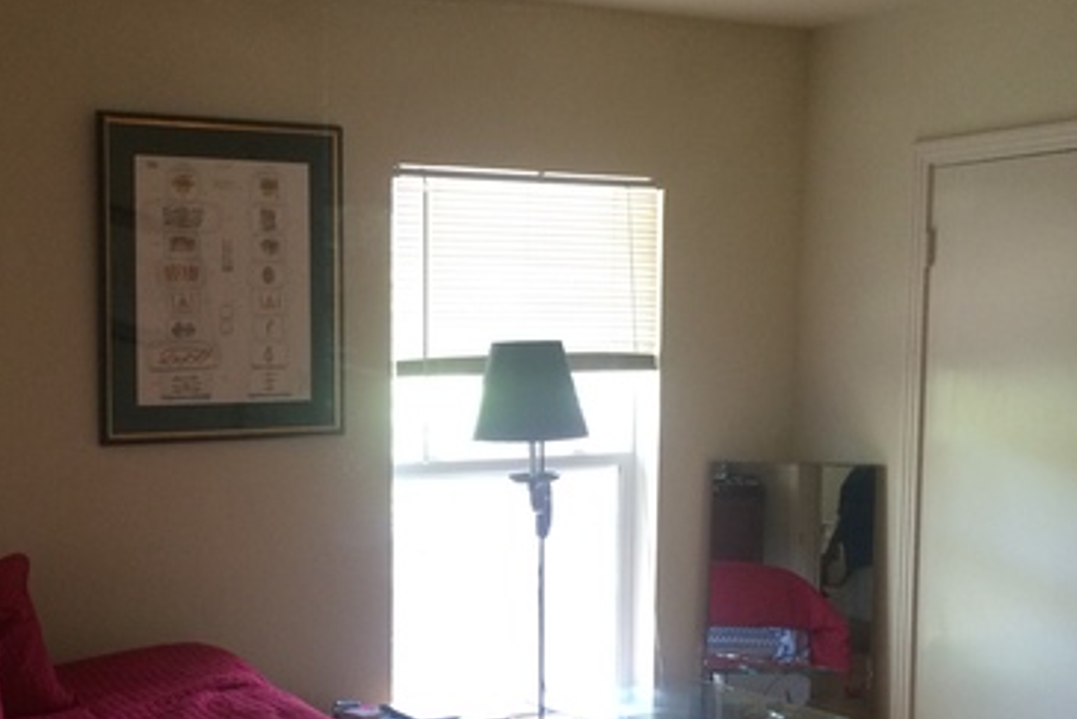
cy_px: 503
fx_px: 1586
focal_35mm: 53
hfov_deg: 36.9
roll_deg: +0.9
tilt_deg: -4.2
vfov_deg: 25.3
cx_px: 314
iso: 160
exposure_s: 1/30
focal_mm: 4.15
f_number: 2.2
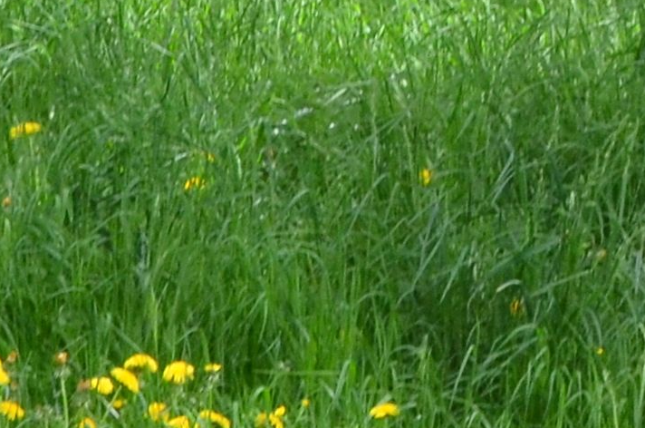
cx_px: 1070
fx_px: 7422
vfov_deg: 3.2
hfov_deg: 4.9
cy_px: -919
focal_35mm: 415
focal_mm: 40
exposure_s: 1/160
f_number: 11
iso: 640
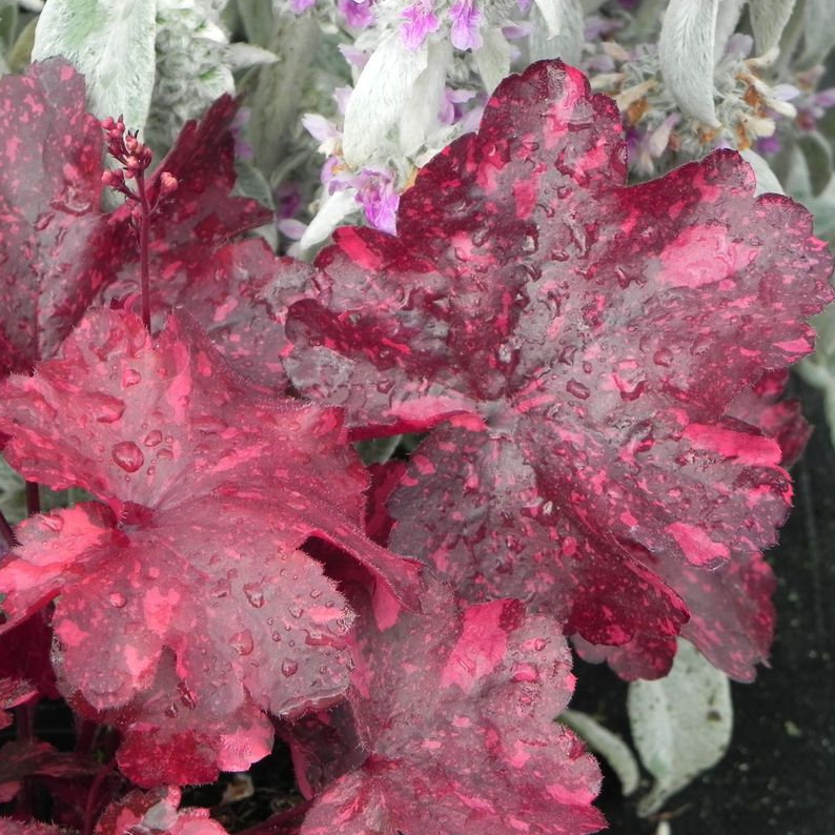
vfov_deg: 17.2
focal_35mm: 101
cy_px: 415
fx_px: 2756
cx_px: 300
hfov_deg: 17.2
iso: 160
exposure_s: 1/200
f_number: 4.5
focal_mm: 15.1
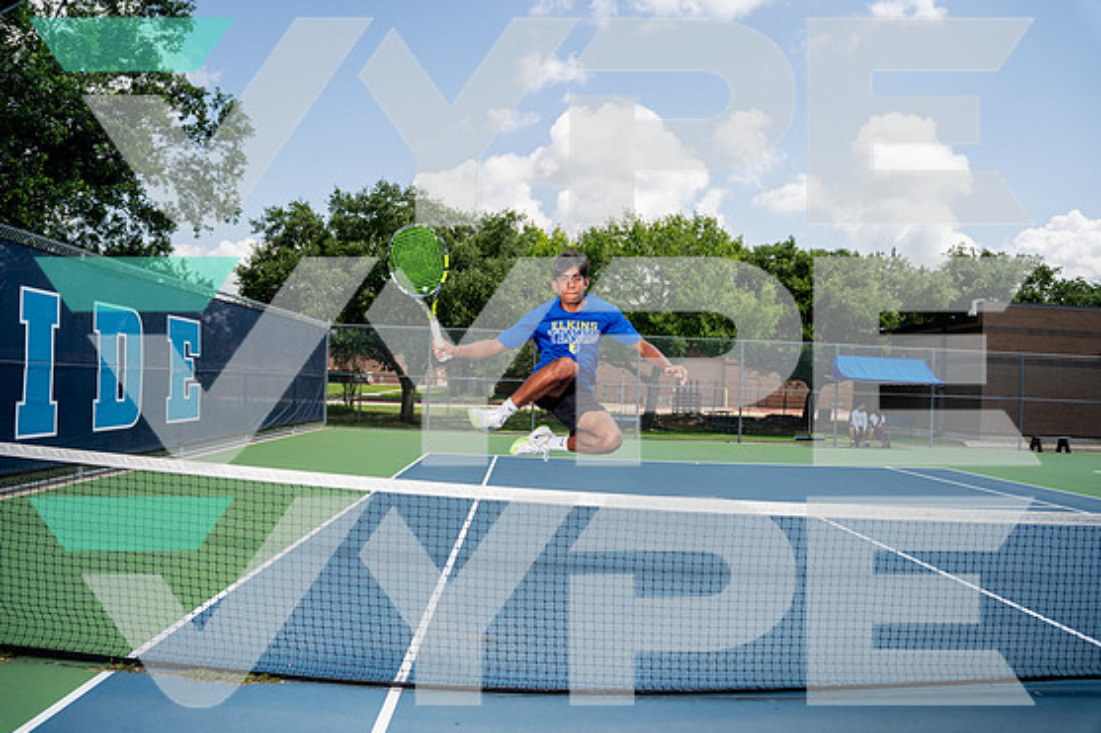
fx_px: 764
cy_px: 363
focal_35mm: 25
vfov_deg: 51.3
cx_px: 538
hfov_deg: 71.5
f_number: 4
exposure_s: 1/1250
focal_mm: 24
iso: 100
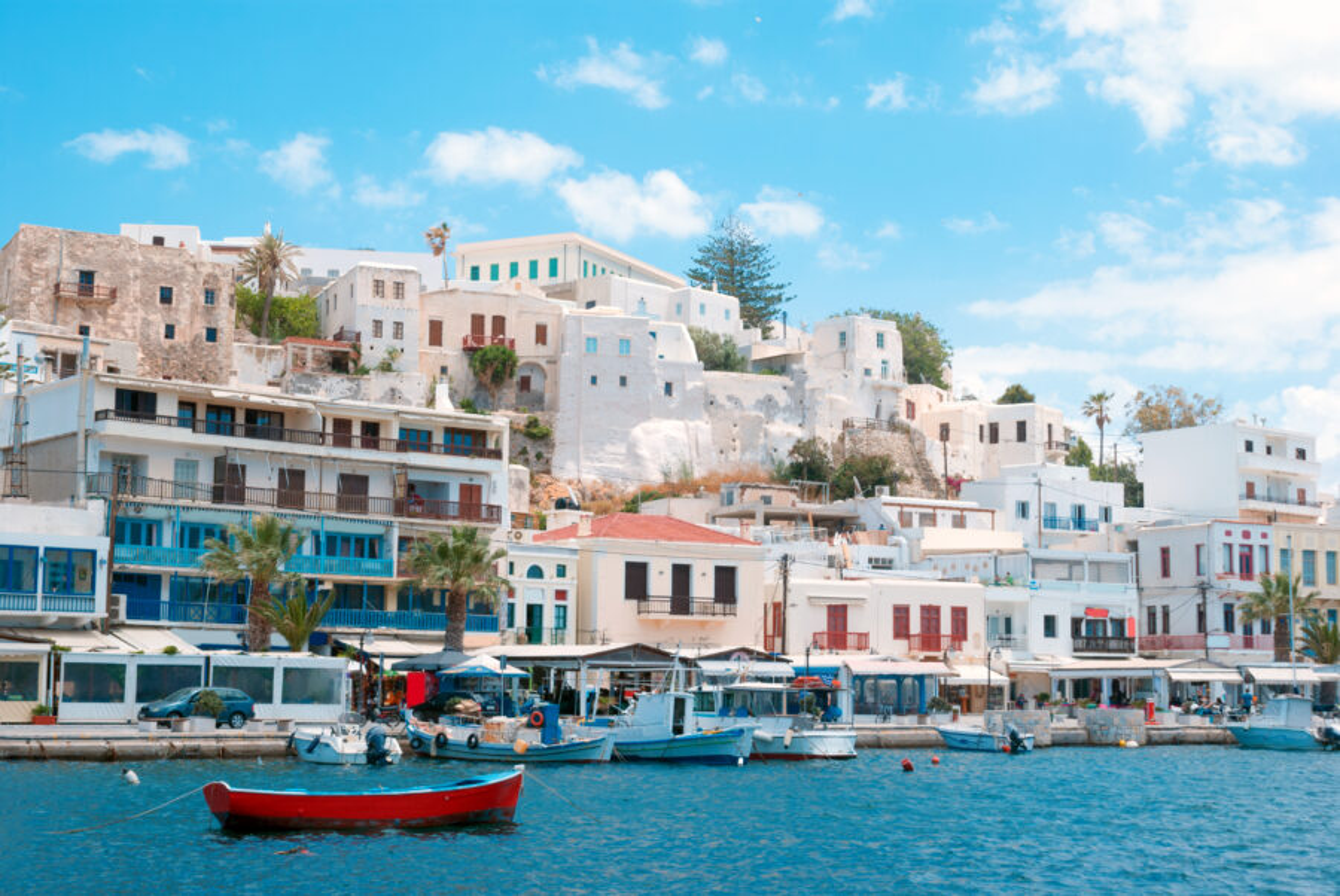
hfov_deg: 37.8
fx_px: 1956
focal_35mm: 52
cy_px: 448
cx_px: 670
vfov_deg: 25.8
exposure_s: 1/125
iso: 100
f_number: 10
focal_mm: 35
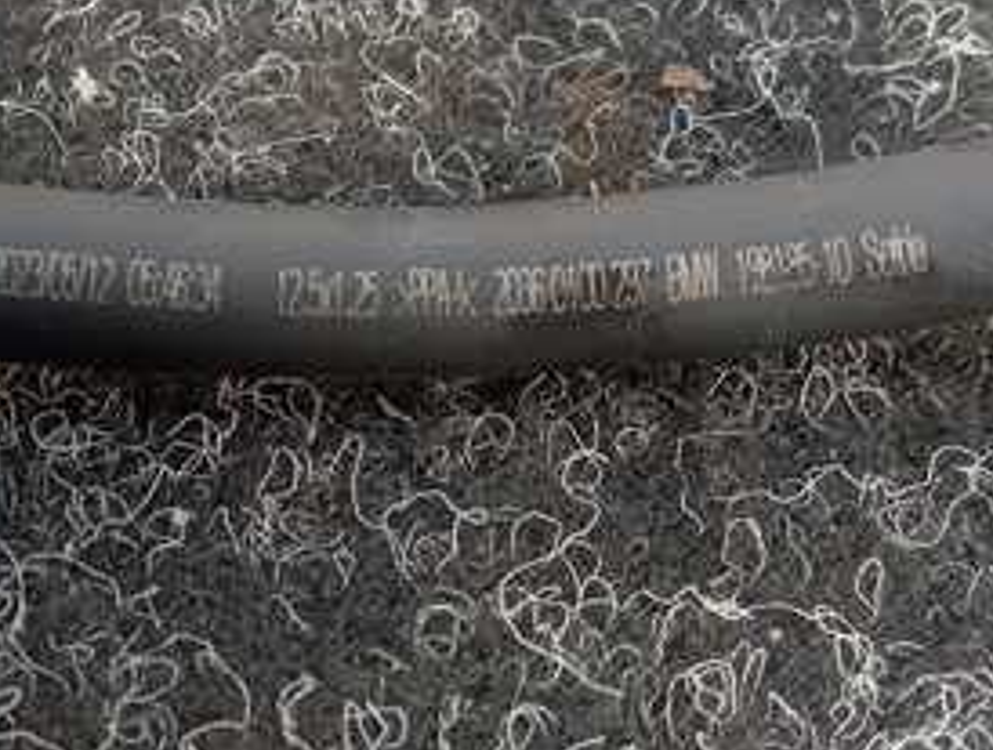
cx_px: 121
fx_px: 1870
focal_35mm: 65
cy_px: 359
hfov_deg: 28.7
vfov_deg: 22.7
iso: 265
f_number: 1.8
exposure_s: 1/33.3
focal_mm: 4.22
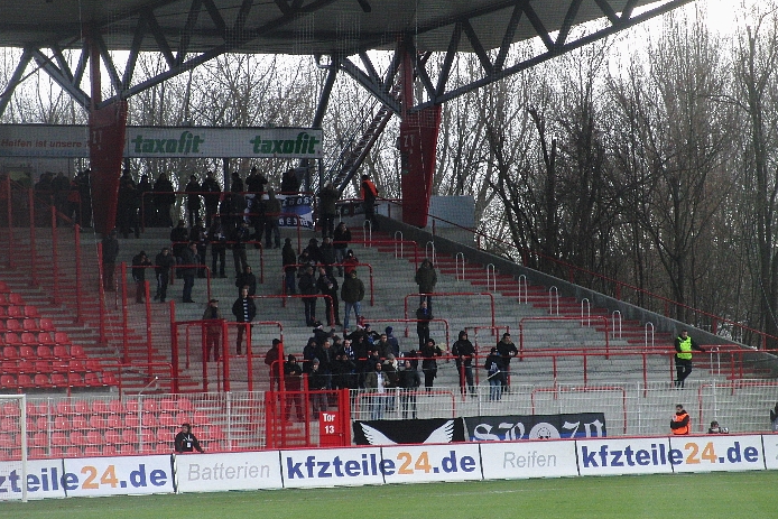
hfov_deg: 10.7
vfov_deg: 7.1
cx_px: 389
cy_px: 260
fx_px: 4172
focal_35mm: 193
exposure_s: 1/320
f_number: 4.5
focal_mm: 32.1
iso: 400
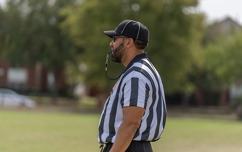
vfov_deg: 6.4
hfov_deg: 10.2
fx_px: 1352
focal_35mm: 205
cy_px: 75
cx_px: 121
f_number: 3.5
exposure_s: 1/800
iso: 100
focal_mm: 200
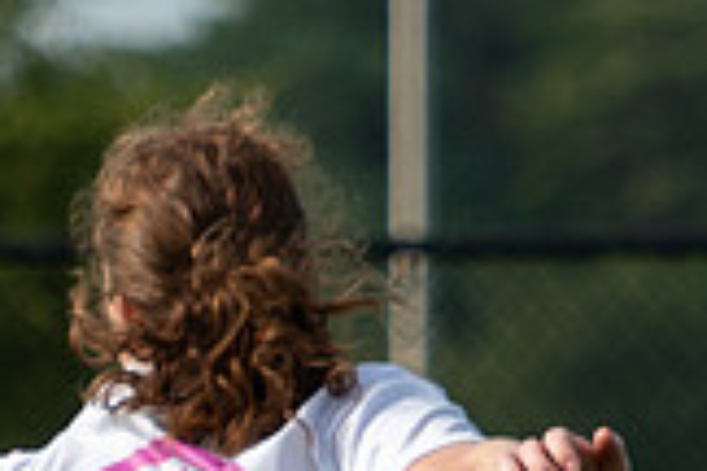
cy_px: 876
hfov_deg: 1.4
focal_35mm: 1527
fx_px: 29986
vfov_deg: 0.9
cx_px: 216
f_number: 5.6
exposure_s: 1/2000
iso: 500
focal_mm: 200
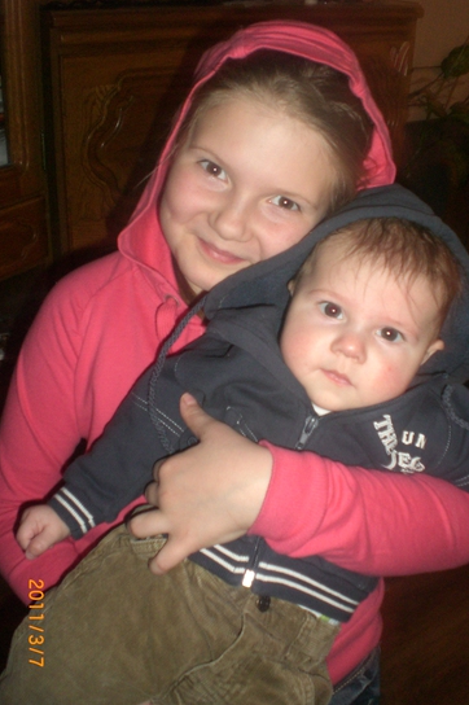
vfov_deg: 48.5
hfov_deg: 33.4
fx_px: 783
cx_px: 249
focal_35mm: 40
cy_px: 354
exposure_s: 1/60
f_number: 3.1
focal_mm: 6.3
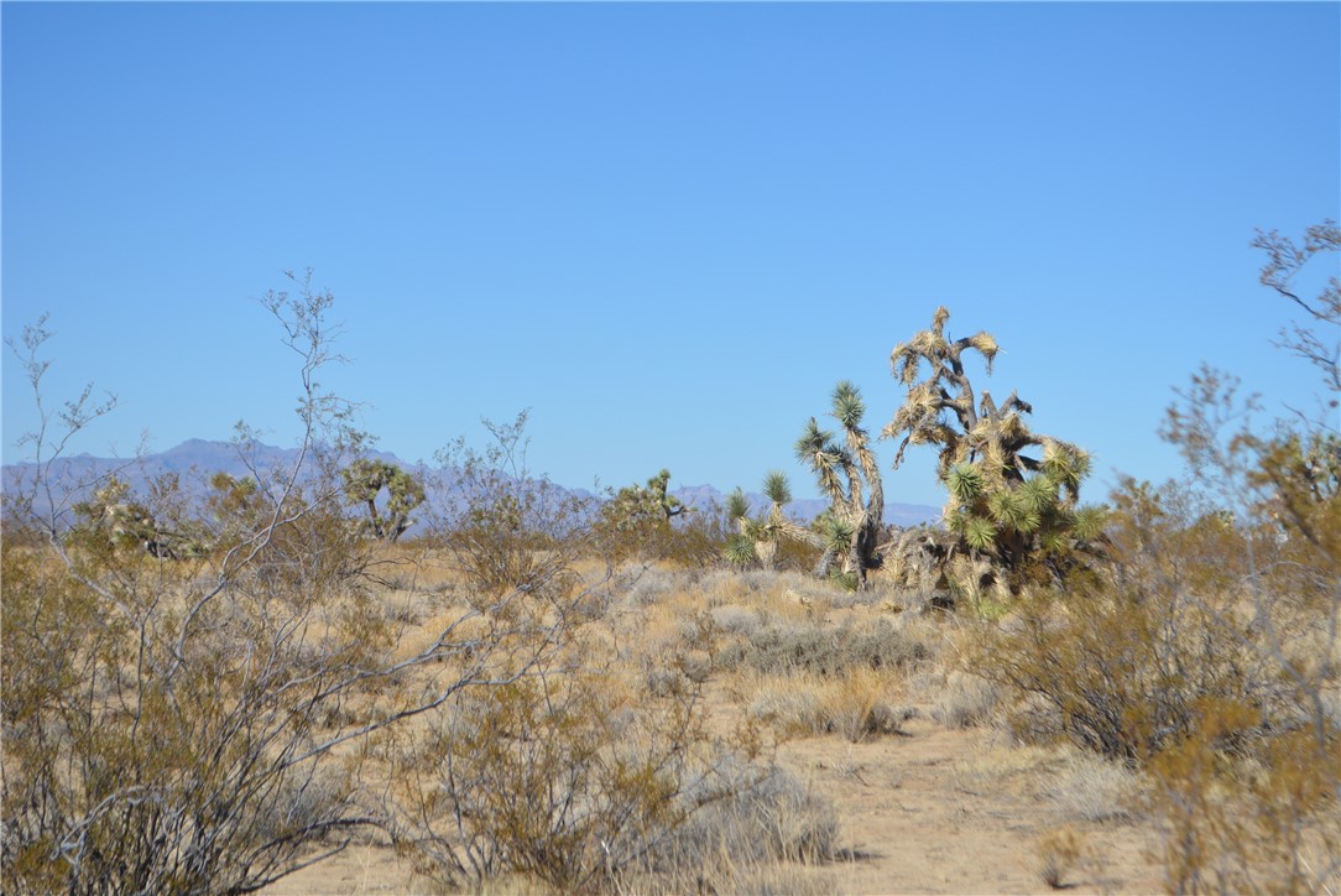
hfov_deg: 24.6
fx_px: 3075
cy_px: 448
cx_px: 670
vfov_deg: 16.6
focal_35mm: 82
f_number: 7.1
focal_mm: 55
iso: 400
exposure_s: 1/2000
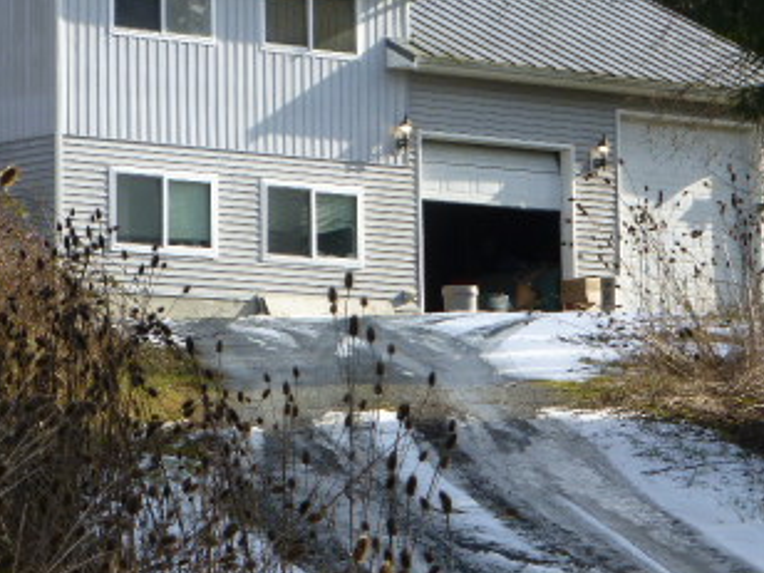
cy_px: 67
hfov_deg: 9.3
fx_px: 4679
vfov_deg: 7.0
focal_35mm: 212
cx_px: 213
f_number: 5.3
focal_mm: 18.2
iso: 100
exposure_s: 1/250
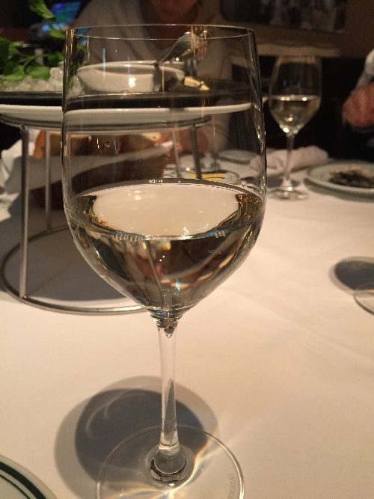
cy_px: 250
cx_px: 187
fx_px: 418
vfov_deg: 61.7
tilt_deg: -22.3
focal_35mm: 29
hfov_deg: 48.2
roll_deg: -0.4
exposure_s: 1/10
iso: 100
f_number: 2.2
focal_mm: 4.15
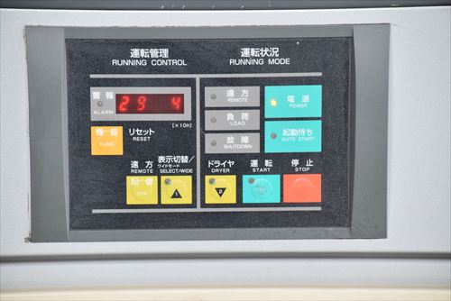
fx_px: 2256
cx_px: 226
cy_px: 150
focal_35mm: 180
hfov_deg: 11.4
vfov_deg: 7.6
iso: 1250
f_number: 6.3
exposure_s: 1/100
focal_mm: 120
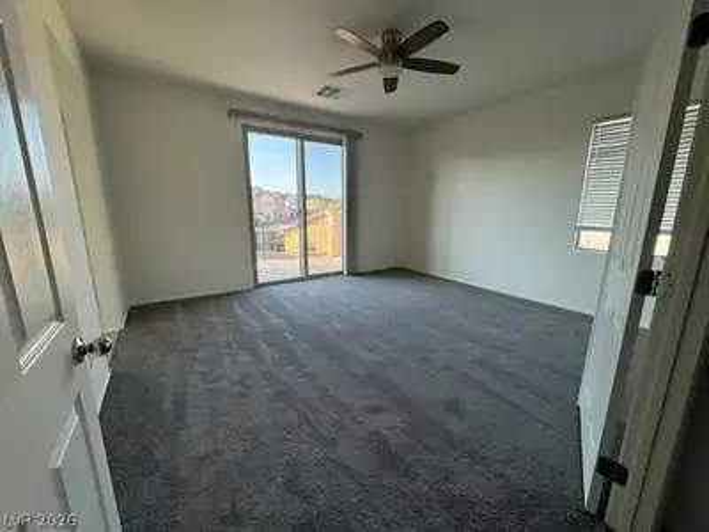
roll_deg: -0.5
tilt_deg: -12.9
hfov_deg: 102.1
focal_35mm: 14
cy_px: 266
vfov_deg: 85.7
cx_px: 354
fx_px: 287
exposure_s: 1/99
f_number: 2.2
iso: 80
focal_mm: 2.22
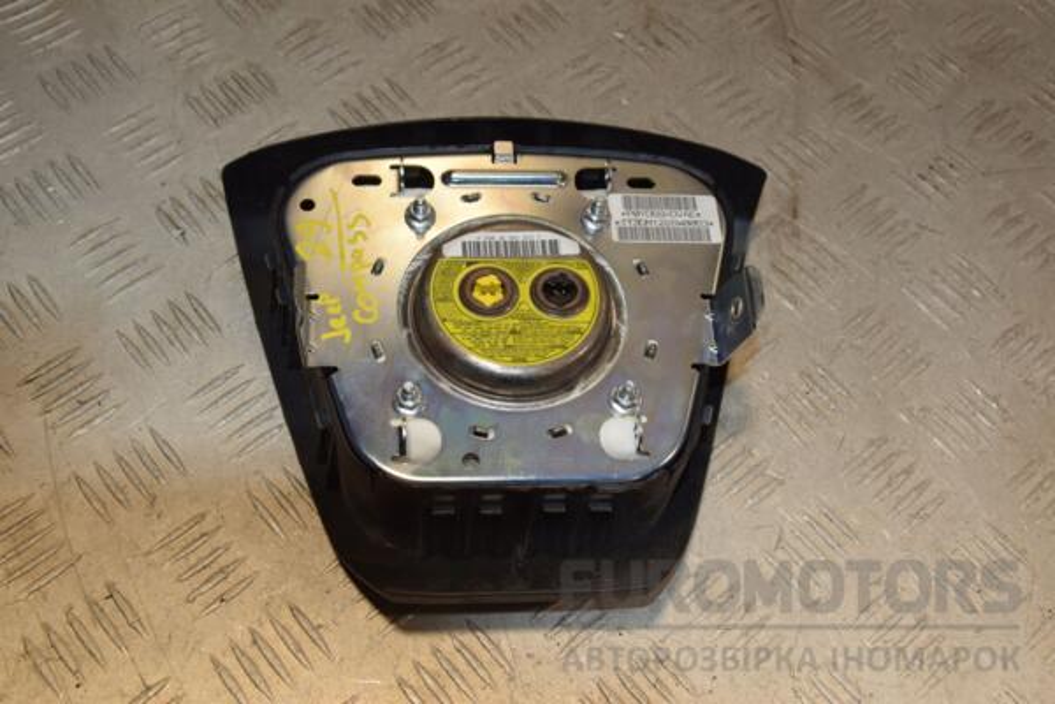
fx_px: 1319
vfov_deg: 29.9
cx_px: 528
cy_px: 352
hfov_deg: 43.6
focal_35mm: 45
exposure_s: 1/200
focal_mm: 30
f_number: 9
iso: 800
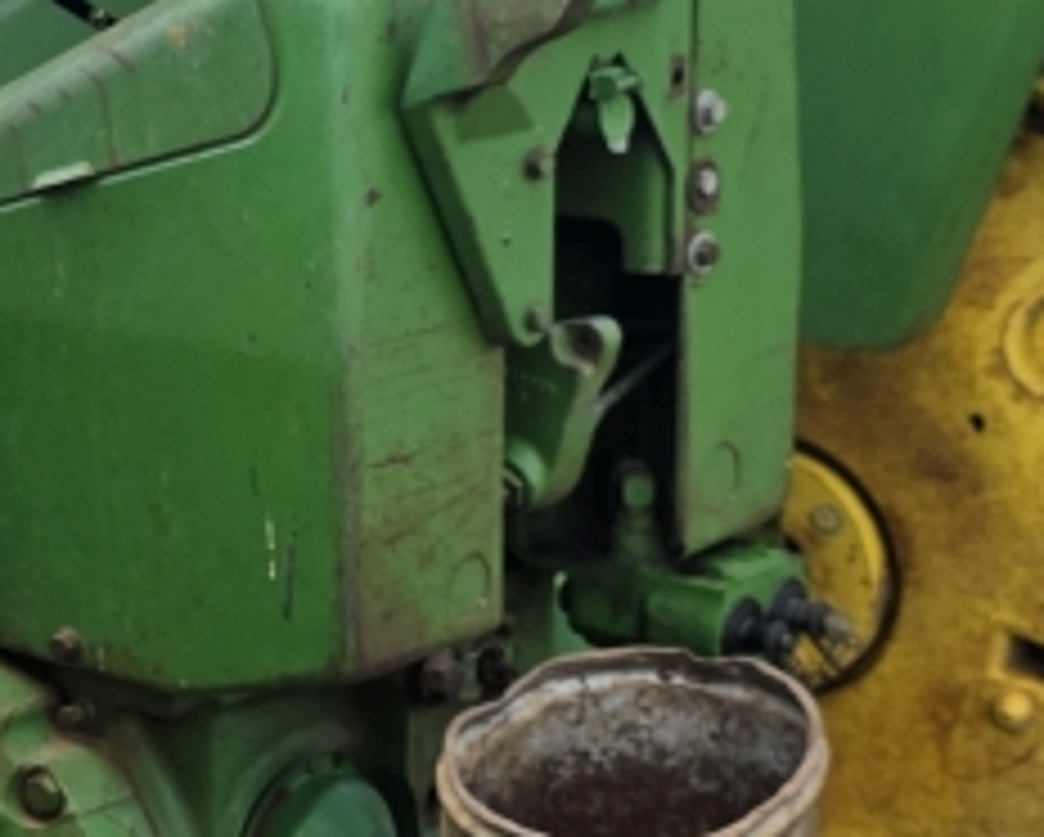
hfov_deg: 18.8
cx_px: -9
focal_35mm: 99
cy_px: 540
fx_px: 3062
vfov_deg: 15.5
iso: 80
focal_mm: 6.3
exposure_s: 1/2929
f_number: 1.7
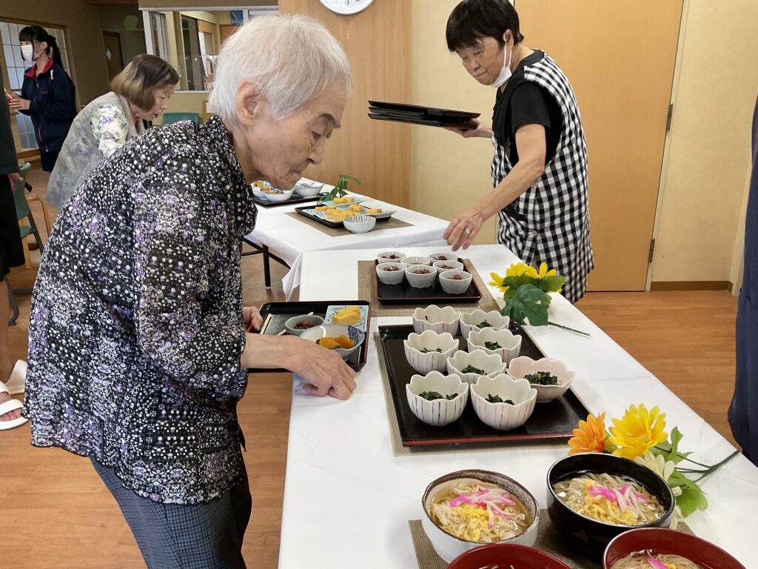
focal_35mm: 29
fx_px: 635
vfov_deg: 48.2
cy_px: 284
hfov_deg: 61.7
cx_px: 379
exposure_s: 1/60
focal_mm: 3
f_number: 1.8
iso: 50
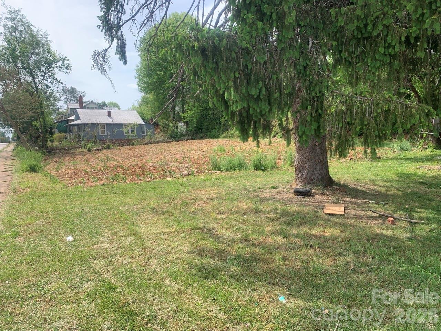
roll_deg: +2.1
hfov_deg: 67.3
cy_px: 166
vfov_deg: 53.1
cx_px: 220
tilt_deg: -4.6
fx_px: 331
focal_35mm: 26
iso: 25
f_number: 1.8
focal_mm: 4.25
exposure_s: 1/1220
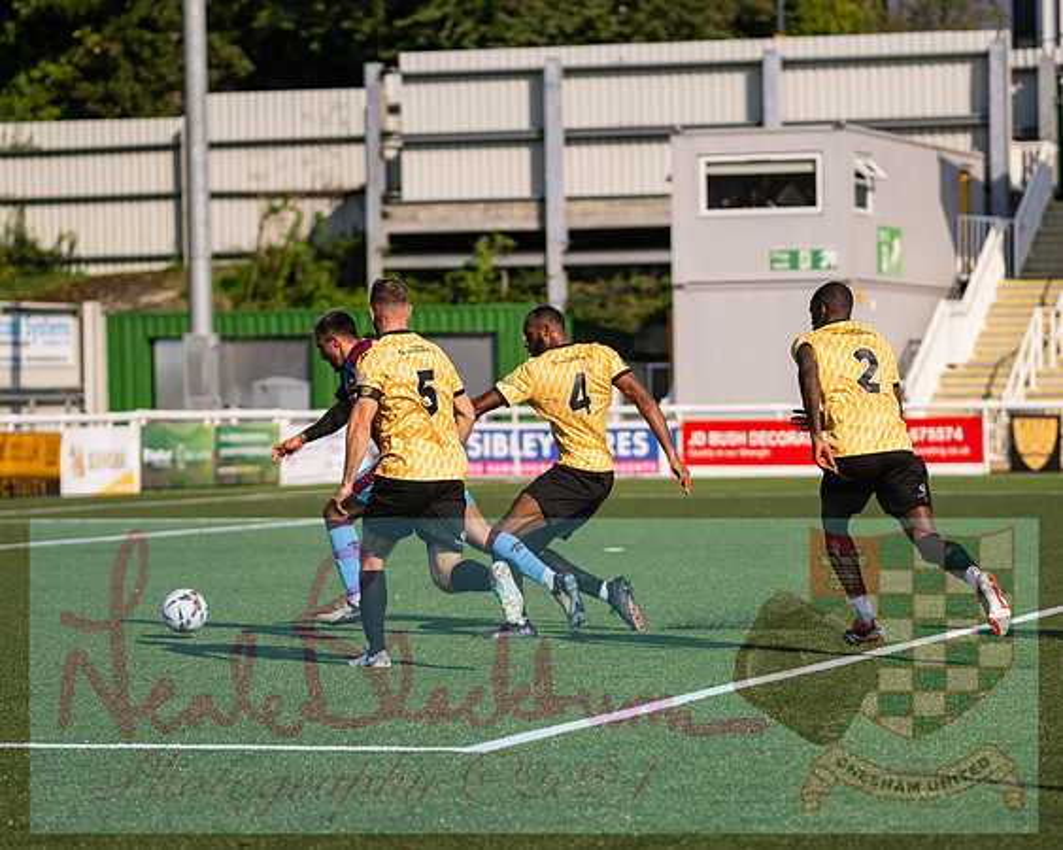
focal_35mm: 152
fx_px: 4781
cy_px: 425
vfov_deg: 10.2
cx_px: 532
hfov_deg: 12.7
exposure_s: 1/4000
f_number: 2.8
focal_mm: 135
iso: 200
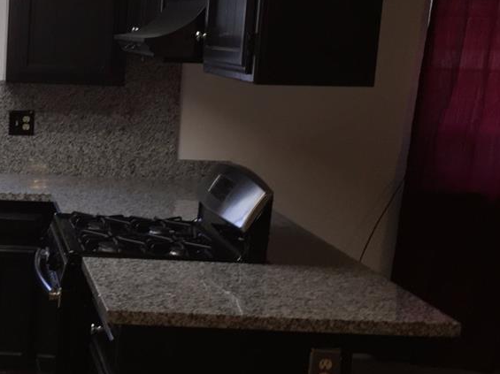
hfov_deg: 23.5
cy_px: 238
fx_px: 1111
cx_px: -73
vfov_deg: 19.1
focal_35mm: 77
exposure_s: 1/30
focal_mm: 4.15
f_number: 2.2
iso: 50
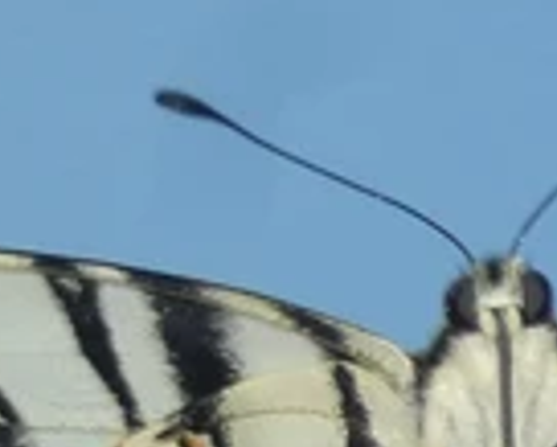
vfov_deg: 2.3
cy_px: 800
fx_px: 11333
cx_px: 557
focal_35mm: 687
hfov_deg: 2.8
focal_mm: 26.9
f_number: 5.4
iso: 125
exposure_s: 1/250
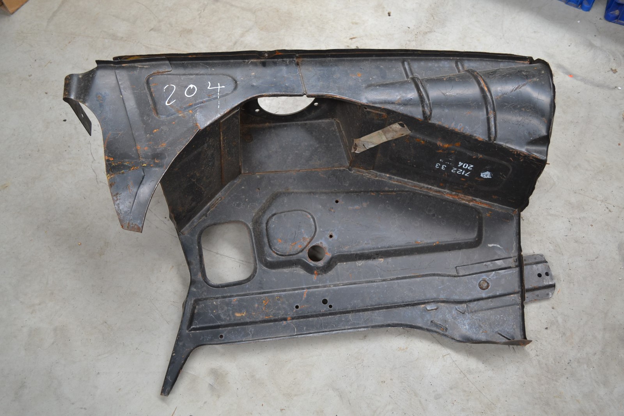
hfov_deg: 49.5
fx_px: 676
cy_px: 208
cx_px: 312
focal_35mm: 39
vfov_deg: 34.2
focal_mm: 26
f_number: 4.2
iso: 400
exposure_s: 1/30
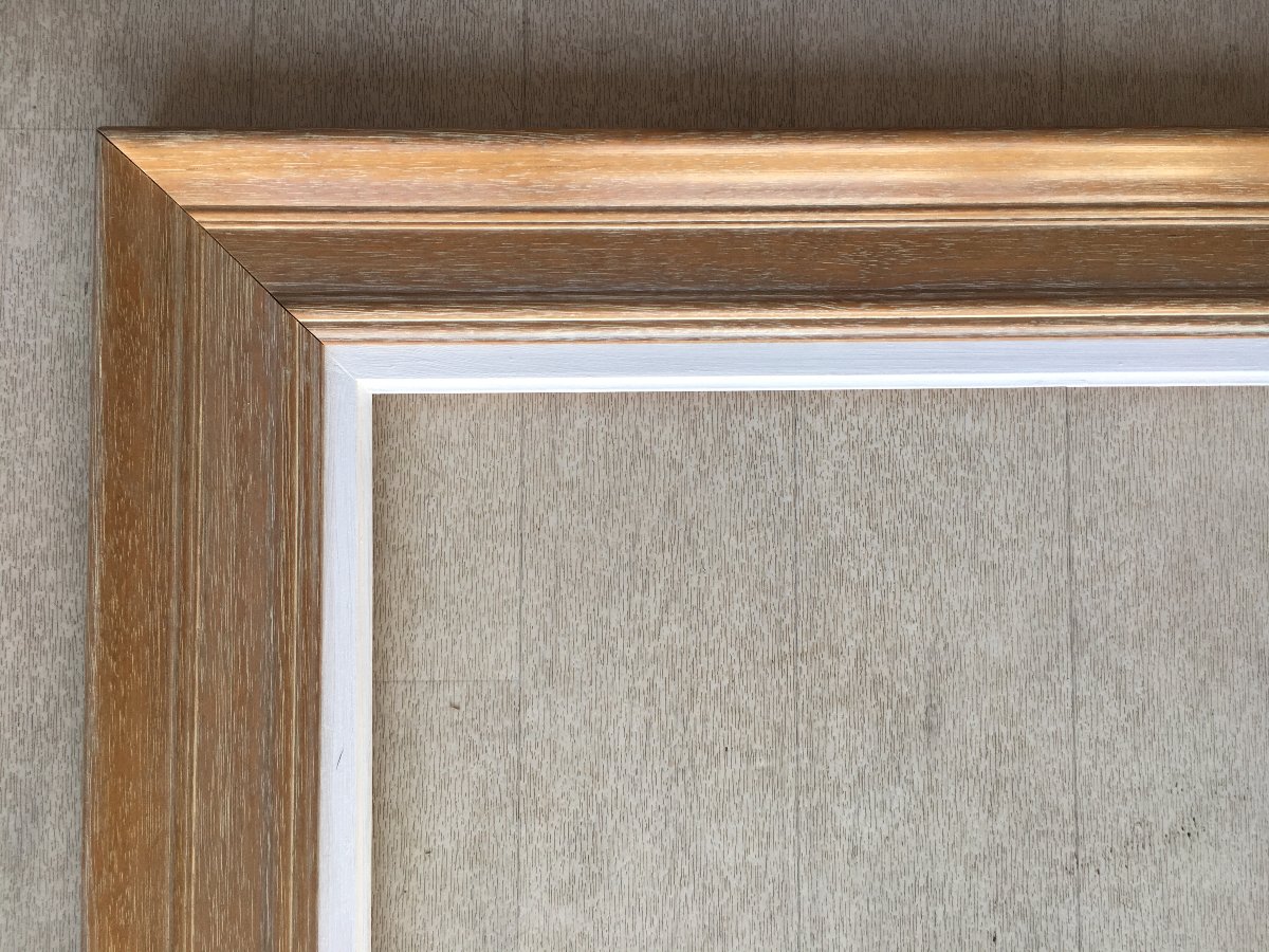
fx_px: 1063
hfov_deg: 61.7
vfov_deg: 48.2
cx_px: 634
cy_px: 476
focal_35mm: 29
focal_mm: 4.15
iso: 25
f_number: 2.2
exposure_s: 1/50
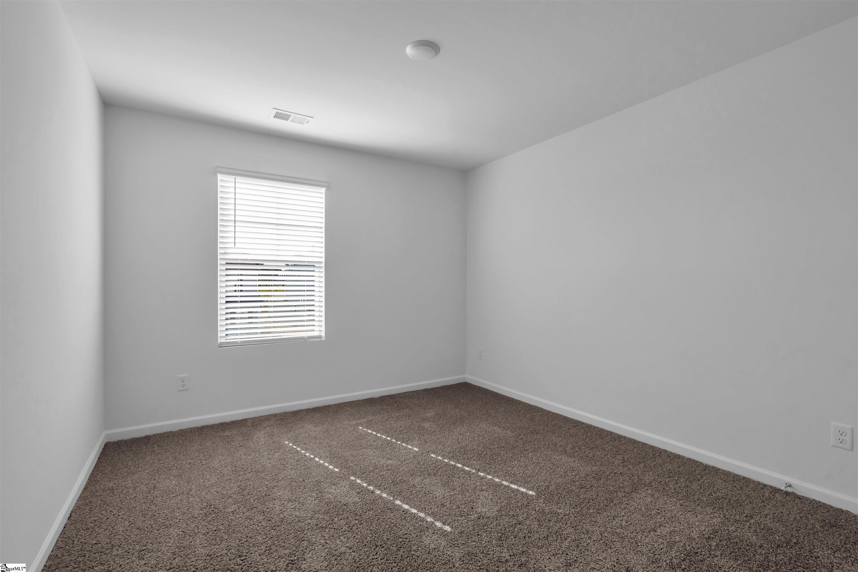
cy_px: 286
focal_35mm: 16
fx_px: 381
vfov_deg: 73.7
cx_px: 429
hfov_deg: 96.7
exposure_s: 1/60
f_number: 9
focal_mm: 16
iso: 320
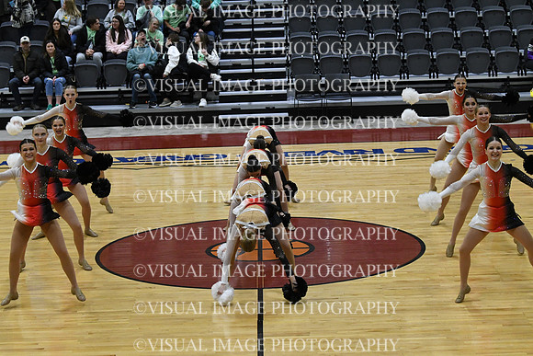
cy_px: 178
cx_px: 266
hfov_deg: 19.5
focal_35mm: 105
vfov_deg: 13.0
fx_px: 1555
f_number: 4
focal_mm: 70
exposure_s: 1/500
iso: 4000
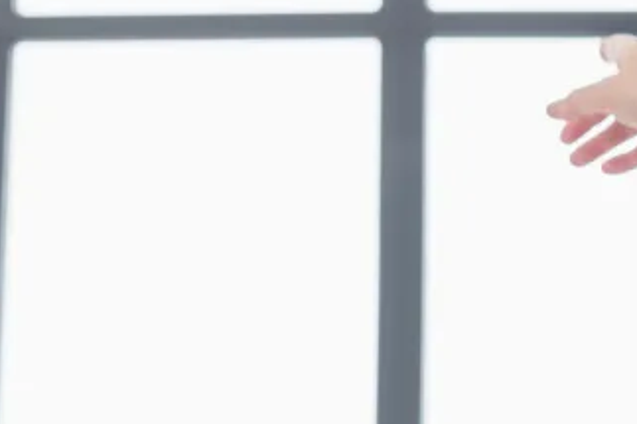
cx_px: 680
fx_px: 3289
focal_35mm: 186
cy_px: 107
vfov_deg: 7.4
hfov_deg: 10.9
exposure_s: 1/160
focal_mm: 50
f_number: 4.5
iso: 400
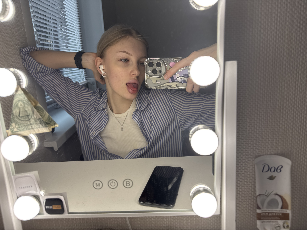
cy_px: 115
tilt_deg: -10.2
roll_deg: +3.9
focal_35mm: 24
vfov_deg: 56.8
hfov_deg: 71.6
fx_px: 213
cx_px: 154
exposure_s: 1/183
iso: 80
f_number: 1.78
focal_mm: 6.76
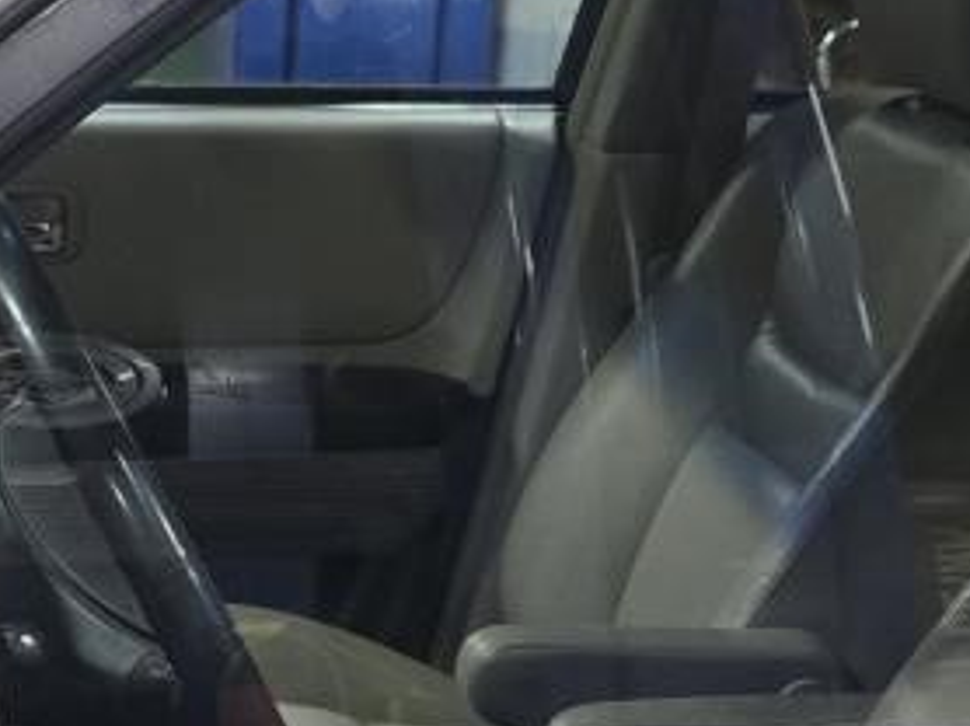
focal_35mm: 106
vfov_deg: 13.1
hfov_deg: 18.6
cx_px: 468
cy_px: 1131
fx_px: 2968
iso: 500
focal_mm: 6.3
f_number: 1.7
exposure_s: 1/120
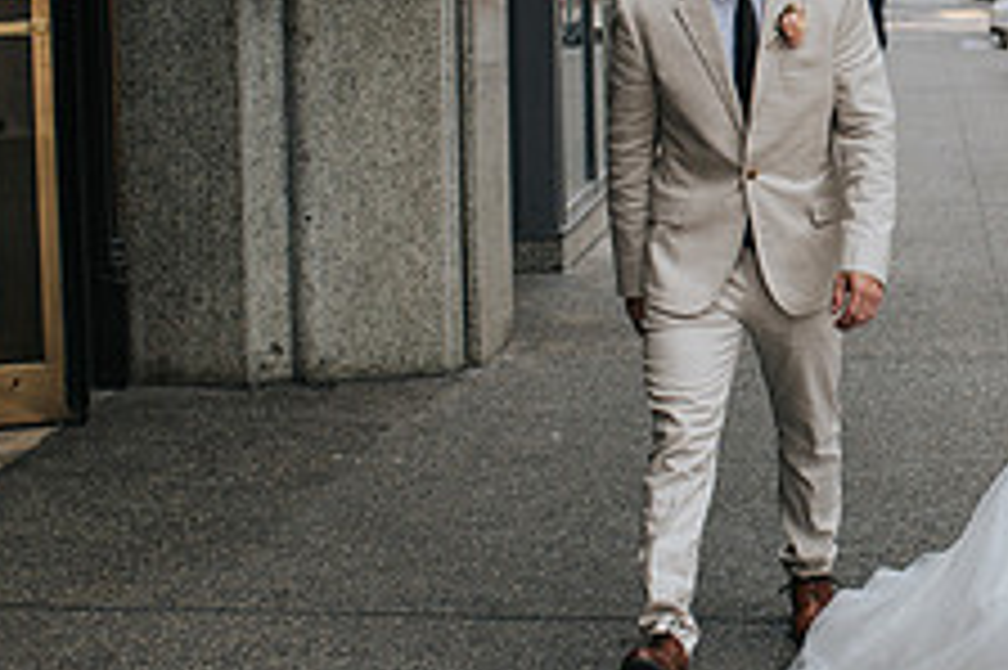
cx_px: 1022
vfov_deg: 13.3
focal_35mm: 102
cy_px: 72
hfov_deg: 19.4
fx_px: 2854
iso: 250
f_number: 3.2
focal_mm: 35
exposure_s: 1/320
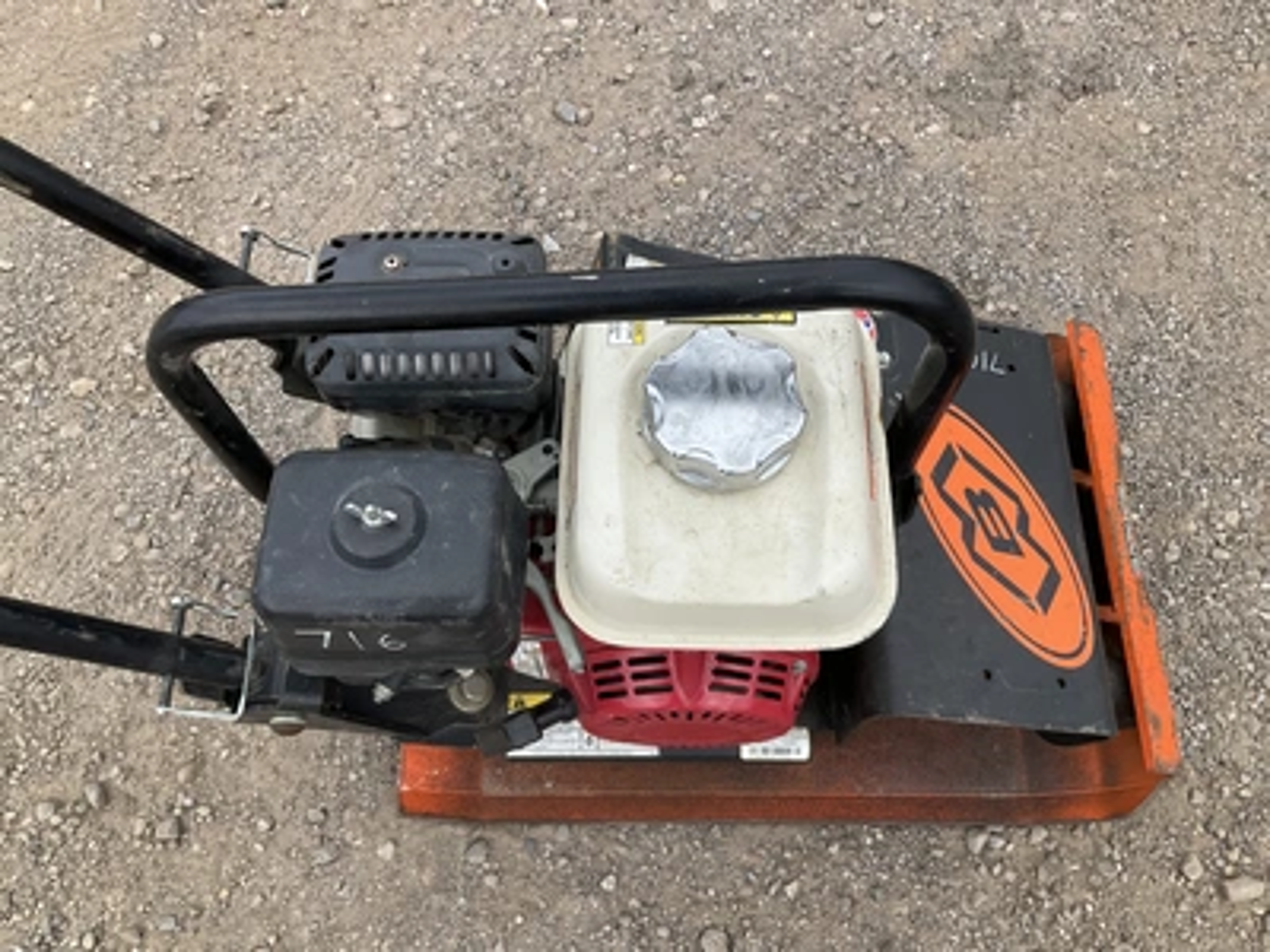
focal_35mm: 29
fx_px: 1064
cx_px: 635
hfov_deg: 61.7
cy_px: 476
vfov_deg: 48.2
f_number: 1.8
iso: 25
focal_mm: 3
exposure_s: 1/944
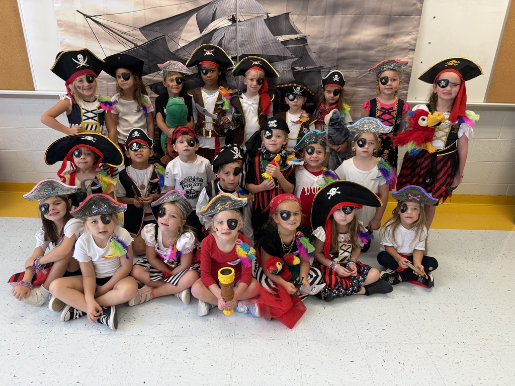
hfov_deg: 71.6
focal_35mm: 24
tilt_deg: -22.9
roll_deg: -0.2
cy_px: 193
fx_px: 357
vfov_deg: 56.8
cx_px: 258
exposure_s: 1/120
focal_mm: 6.76
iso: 125
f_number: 1.78
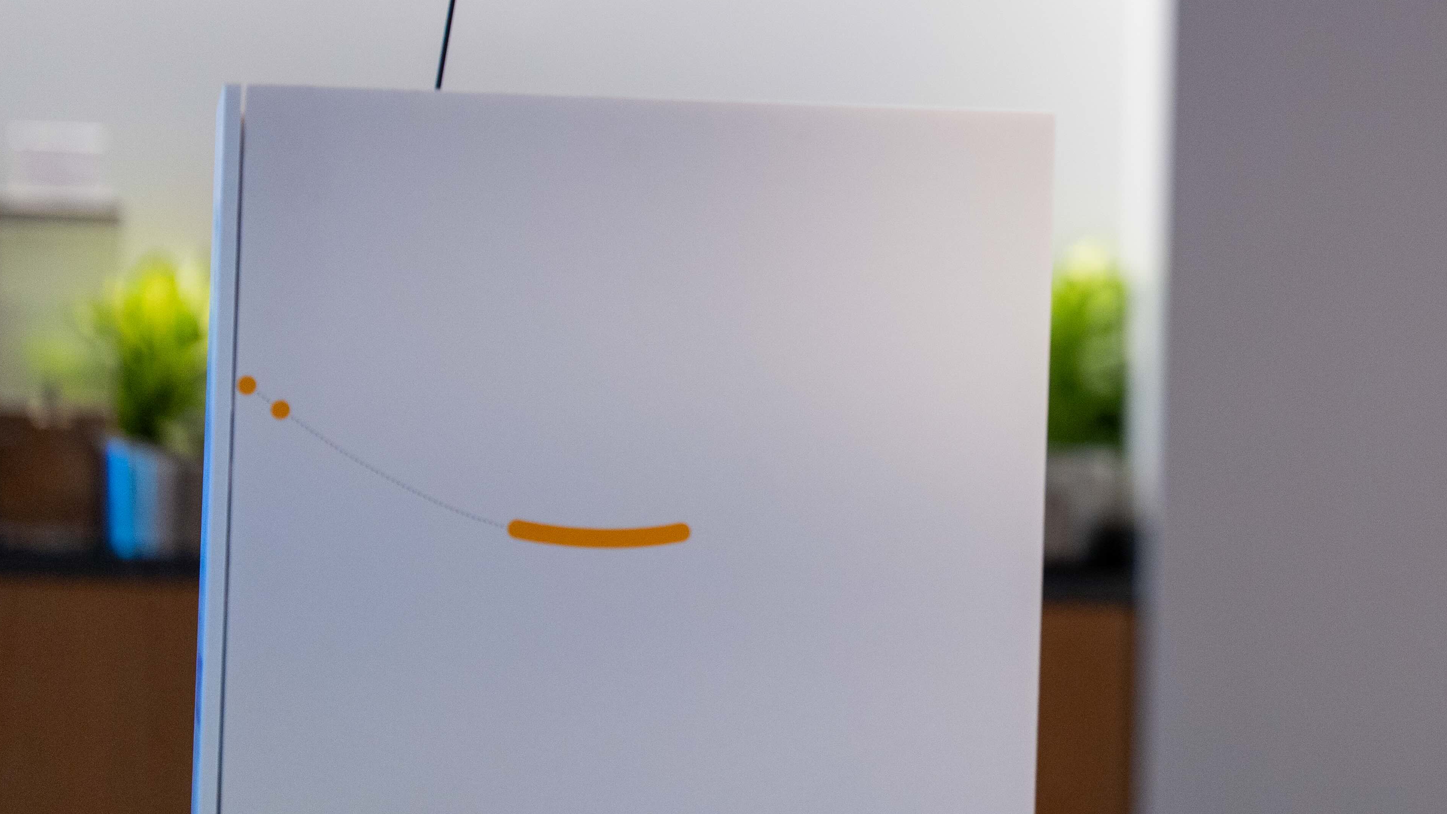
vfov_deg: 3.7
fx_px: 12662
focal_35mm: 330
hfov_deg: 6.5
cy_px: -10
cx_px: 1250
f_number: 2.8
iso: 1250
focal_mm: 171
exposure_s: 1/200
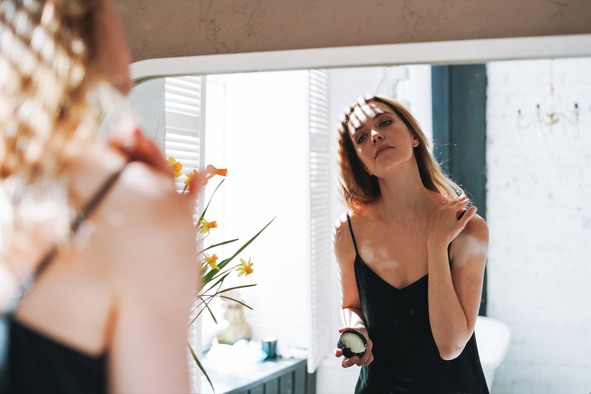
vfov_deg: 27.0
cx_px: 296
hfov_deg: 39.6
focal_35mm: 50
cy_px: 197
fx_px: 821
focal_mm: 50
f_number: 2.5
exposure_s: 1/250
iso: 160
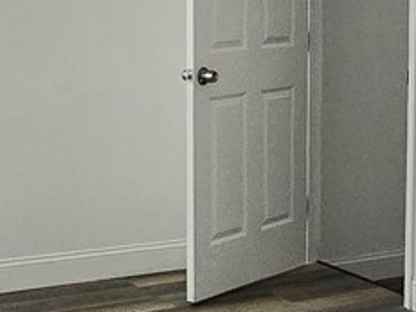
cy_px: 54
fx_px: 1081
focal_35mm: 90
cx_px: 340
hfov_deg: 21.5
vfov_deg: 16.3
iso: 160
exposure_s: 1/60.2
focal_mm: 2.2
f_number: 2.2
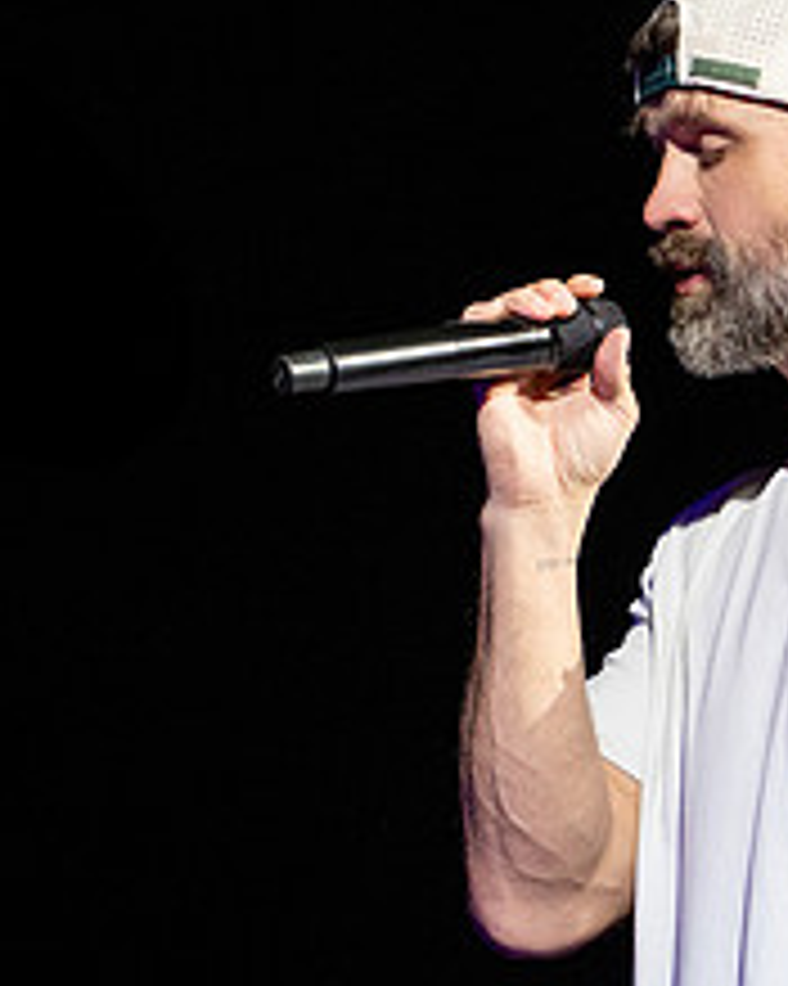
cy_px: 561
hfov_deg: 3.4
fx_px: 13069
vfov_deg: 4.3
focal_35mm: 448
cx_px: 868
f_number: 2.8
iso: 1250
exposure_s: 1/250
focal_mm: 150
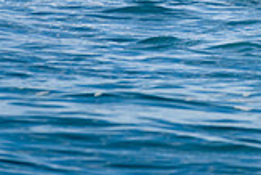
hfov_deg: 0.9
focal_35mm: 2176
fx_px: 15790
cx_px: 321
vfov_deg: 0.6
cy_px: -159
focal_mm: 500
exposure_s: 1/2000
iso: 400
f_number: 5.6
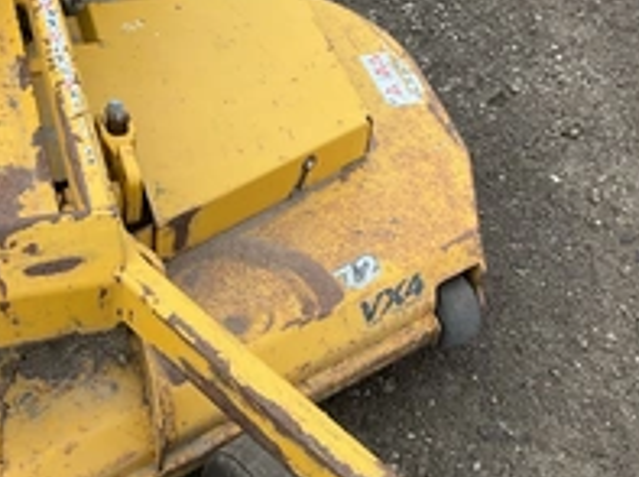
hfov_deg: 32.5
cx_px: 221
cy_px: 159
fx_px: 1087
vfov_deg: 24.6
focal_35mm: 59
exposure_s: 1/291
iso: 25
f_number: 1.8
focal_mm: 3
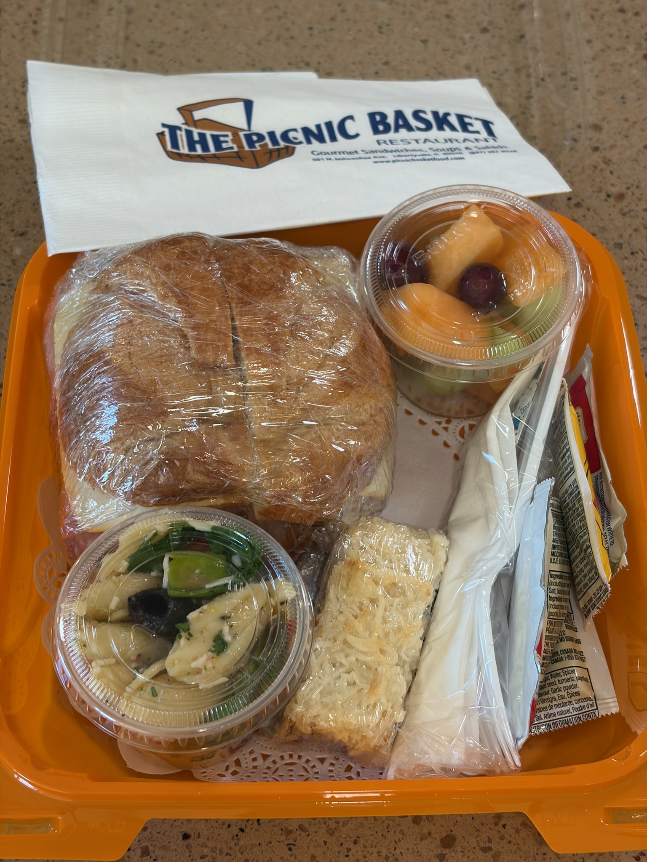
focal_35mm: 52
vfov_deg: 36.8
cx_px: 324
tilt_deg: -60.2
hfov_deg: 28.0
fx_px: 1296
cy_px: 431
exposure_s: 1/60
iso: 32
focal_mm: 5.96
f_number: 1.6
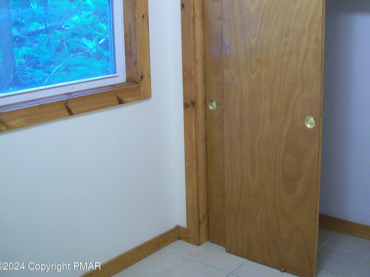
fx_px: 492
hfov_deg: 41.0
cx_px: 231
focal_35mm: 46
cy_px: 105
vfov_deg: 31.4
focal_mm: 6
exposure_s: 1/10.3
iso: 160
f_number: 2.7
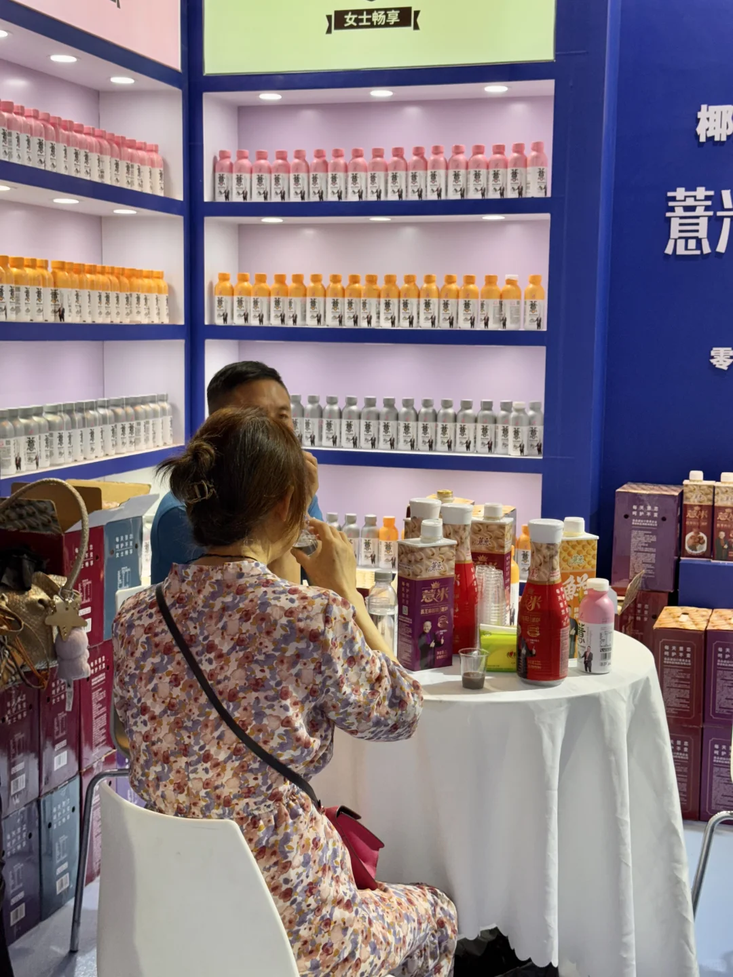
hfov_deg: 30.3
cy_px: 488
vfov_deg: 39.7
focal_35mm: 48
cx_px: 366
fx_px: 1355
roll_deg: -0.6
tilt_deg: -6.8
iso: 50
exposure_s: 1/100
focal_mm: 6.76
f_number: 1.78
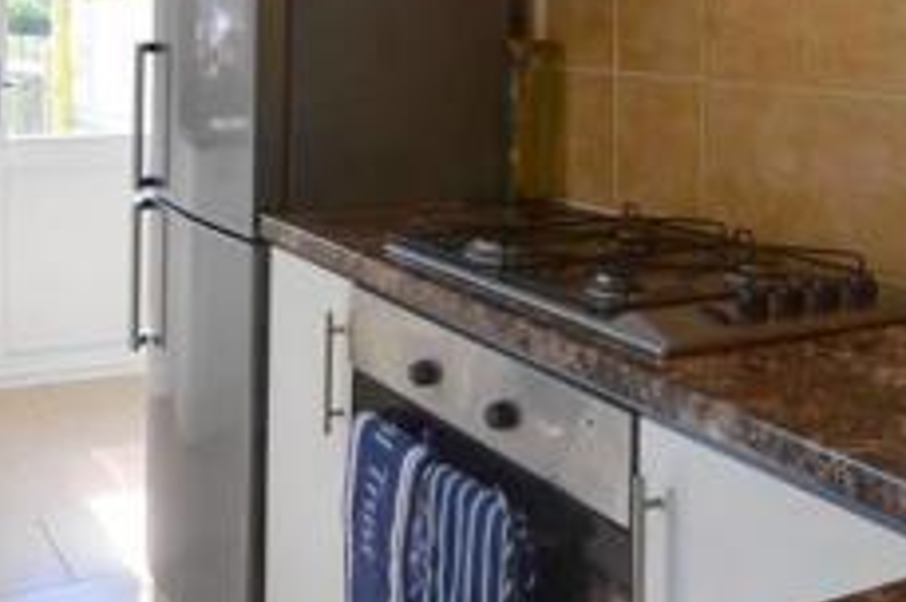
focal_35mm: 43
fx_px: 1081
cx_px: 218
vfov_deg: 28.9
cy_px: -14
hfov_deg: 43.9
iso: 400
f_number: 11
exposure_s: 1/100
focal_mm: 10
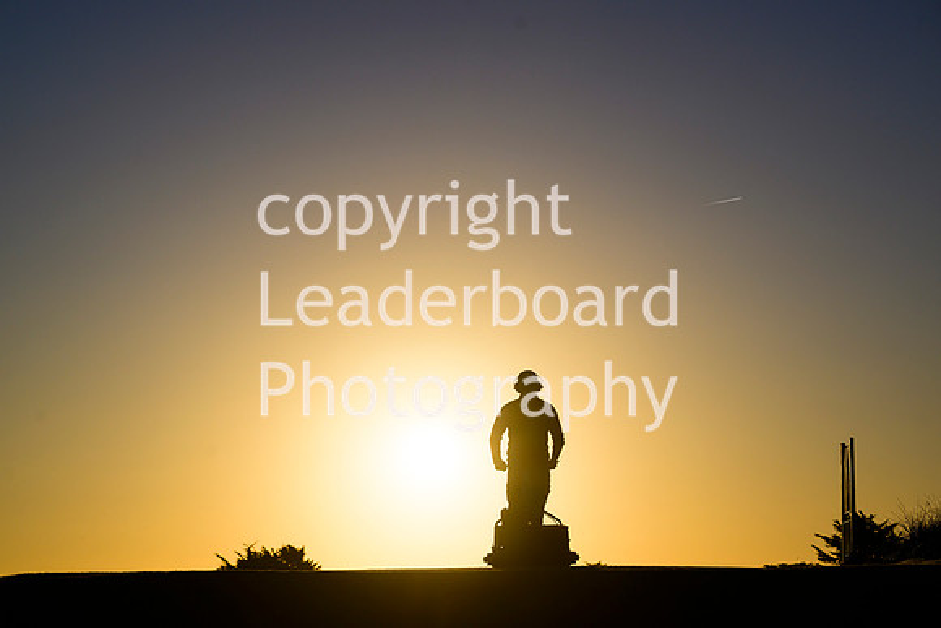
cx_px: 470
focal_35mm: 95
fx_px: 2484
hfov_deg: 21.5
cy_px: 314
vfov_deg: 14.4
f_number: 5.6
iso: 320
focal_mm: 95
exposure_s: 1/16000
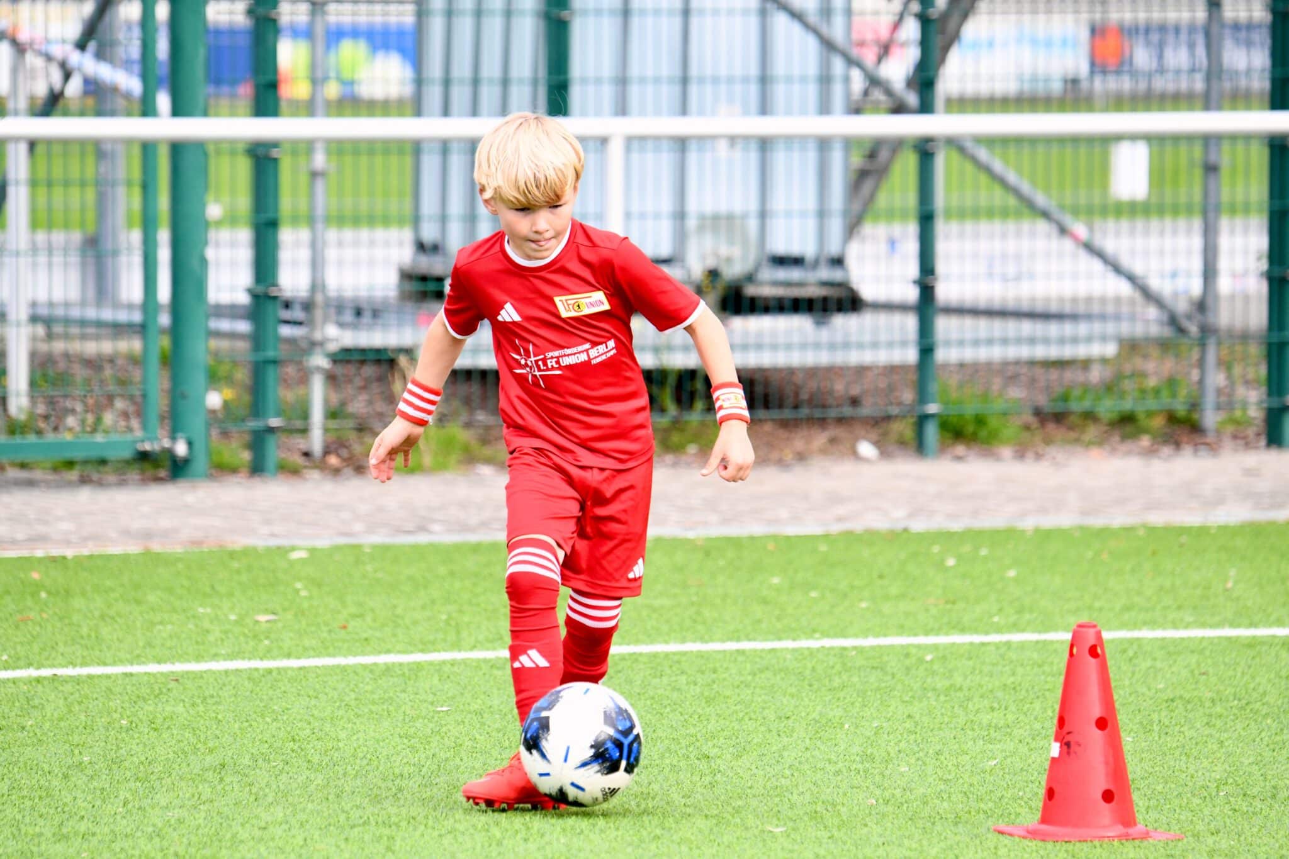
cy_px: 430
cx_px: 644
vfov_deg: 4.7
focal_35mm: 290
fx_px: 10382
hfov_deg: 7.1
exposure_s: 1/1600
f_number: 5.6
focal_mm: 290
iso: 2200
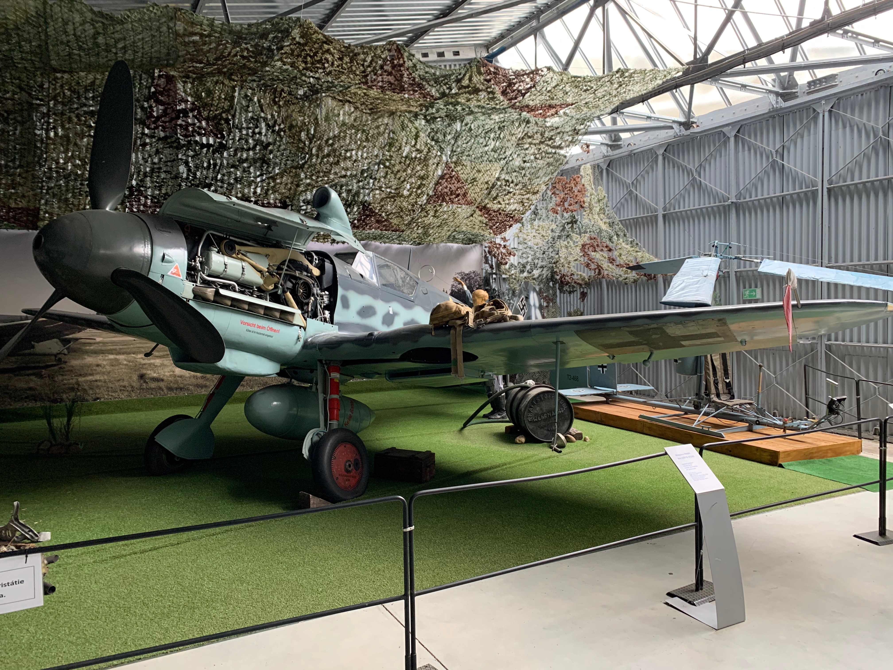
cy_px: 335
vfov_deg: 53.1
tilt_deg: -3.0
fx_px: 671
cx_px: 446
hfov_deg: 67.3
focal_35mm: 26
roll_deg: +0.7
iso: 100
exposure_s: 1/76
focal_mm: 4.25
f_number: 1.8
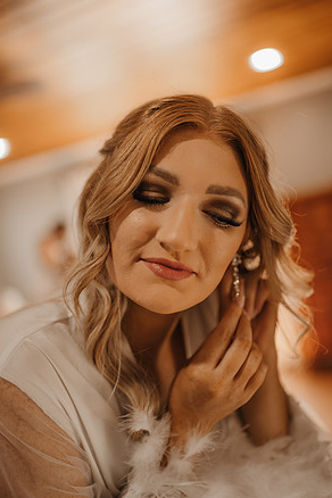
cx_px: 168
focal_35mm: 36
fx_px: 498
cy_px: 255
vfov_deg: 53.1
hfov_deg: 36.9
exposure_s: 1/200
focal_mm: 35
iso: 400
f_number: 1.4
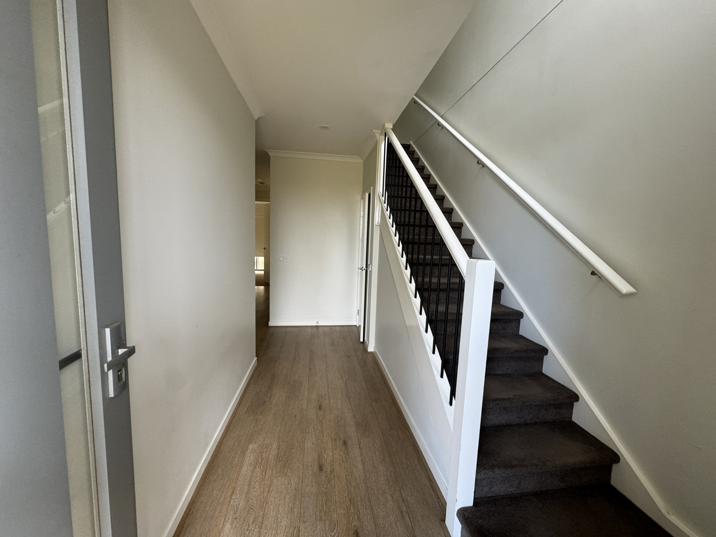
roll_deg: -1.4
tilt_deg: -4.9
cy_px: 268
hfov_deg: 102.1
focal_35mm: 14
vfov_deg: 85.7
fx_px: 290
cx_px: 358
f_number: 2.2
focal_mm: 2.22
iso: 160
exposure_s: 1/99
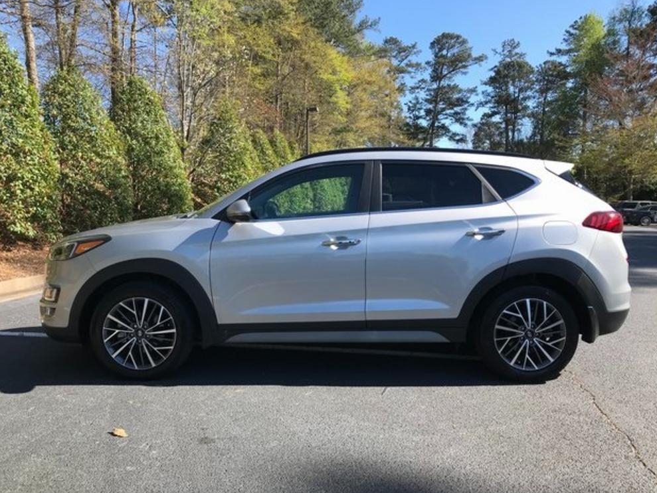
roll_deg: -0.2
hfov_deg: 61.7
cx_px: 329
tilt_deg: -2.5
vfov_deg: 48.2
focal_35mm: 29
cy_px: 252
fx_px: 550
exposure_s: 1/948
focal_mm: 3.99
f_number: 1.8
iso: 20
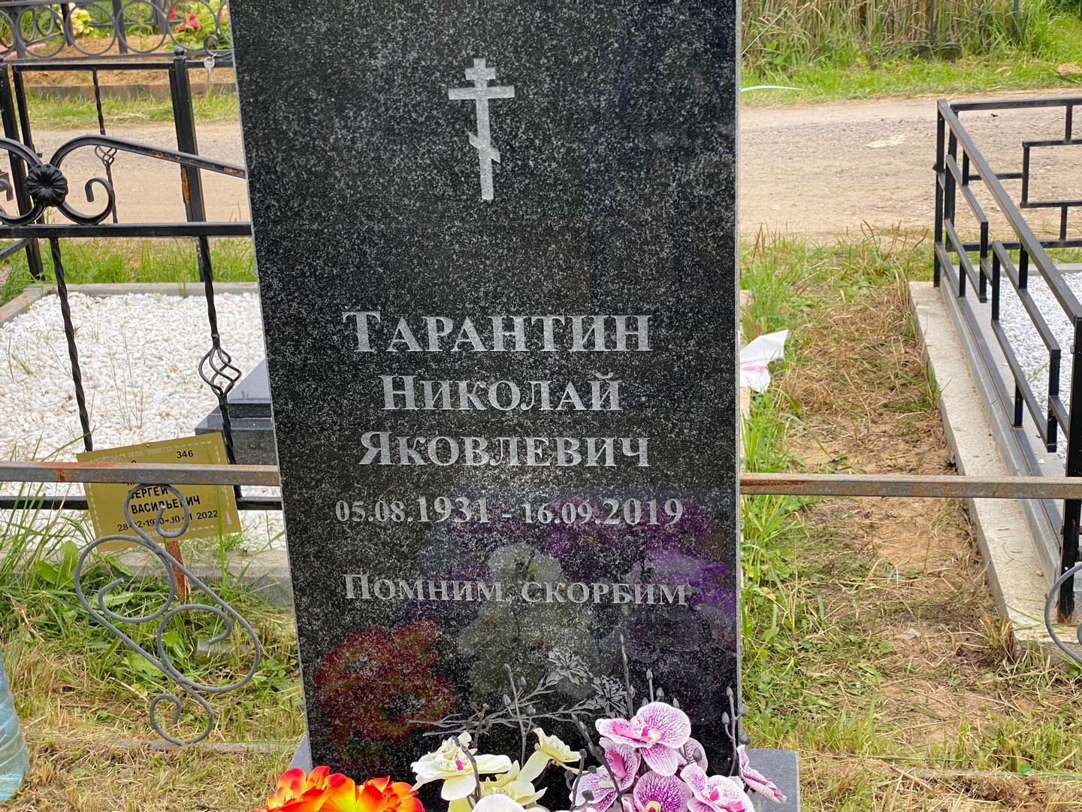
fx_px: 1625
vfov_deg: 28.0
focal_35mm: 52
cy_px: 406
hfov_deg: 36.8
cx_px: 541
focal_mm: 6
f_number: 2
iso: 20
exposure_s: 1/261
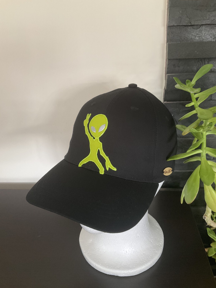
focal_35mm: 29
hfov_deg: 48.2
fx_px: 241
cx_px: 108
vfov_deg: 61.7
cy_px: 144
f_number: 1.8
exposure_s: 1/60
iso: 250
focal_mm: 3
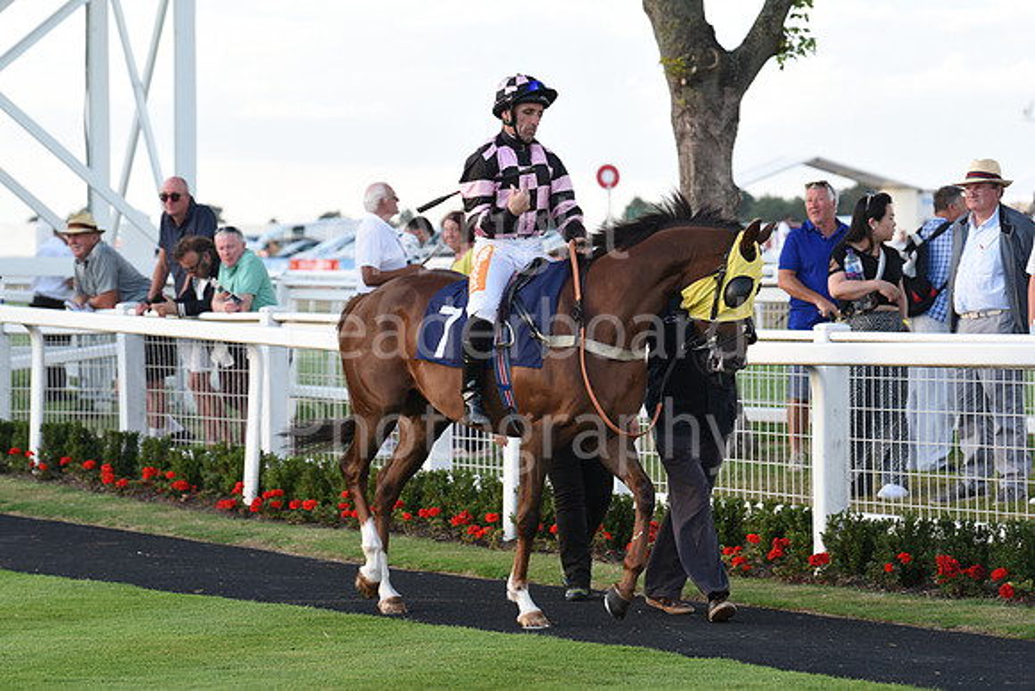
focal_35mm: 165
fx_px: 4745
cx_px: 518
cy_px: 346
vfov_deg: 8.3
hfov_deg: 12.4
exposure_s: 1/400
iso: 1000
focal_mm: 165
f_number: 6.3
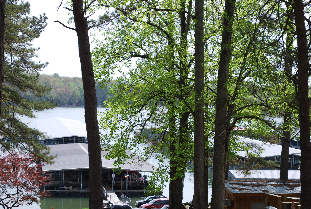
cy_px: 104
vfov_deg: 17.6
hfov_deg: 25.9
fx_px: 675
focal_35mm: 78
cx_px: 156
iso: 100
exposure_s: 1/160
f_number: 8
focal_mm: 52
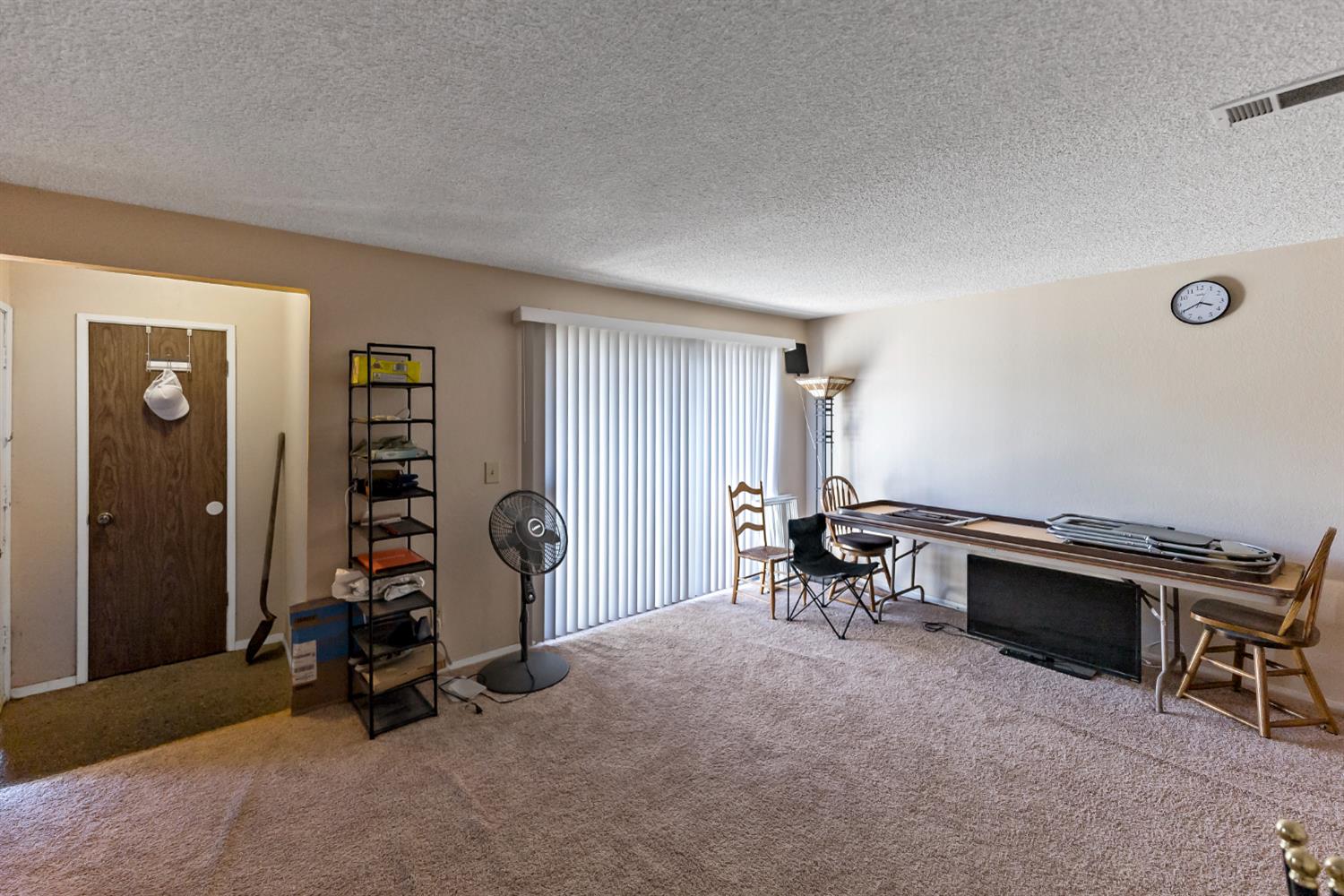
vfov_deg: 81.2
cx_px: 672
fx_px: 523
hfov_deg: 104.3
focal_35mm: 14
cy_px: 448
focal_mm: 14
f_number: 2.8
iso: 1250
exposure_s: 1/160
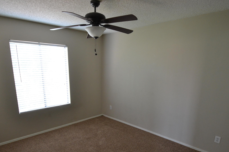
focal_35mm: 22
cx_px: 111
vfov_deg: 56.3
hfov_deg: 78.6
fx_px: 140
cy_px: 98
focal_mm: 10
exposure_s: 1/60
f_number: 3.5
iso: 560
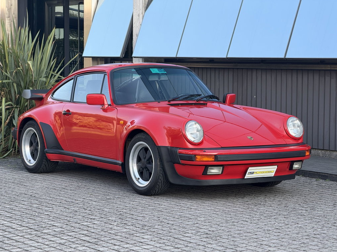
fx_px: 983
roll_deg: -0.9
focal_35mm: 101
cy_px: 125
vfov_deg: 14.6
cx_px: 169
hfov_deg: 19.5
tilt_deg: -3.1
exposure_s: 1/124
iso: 40
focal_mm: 16.89
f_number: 2.8
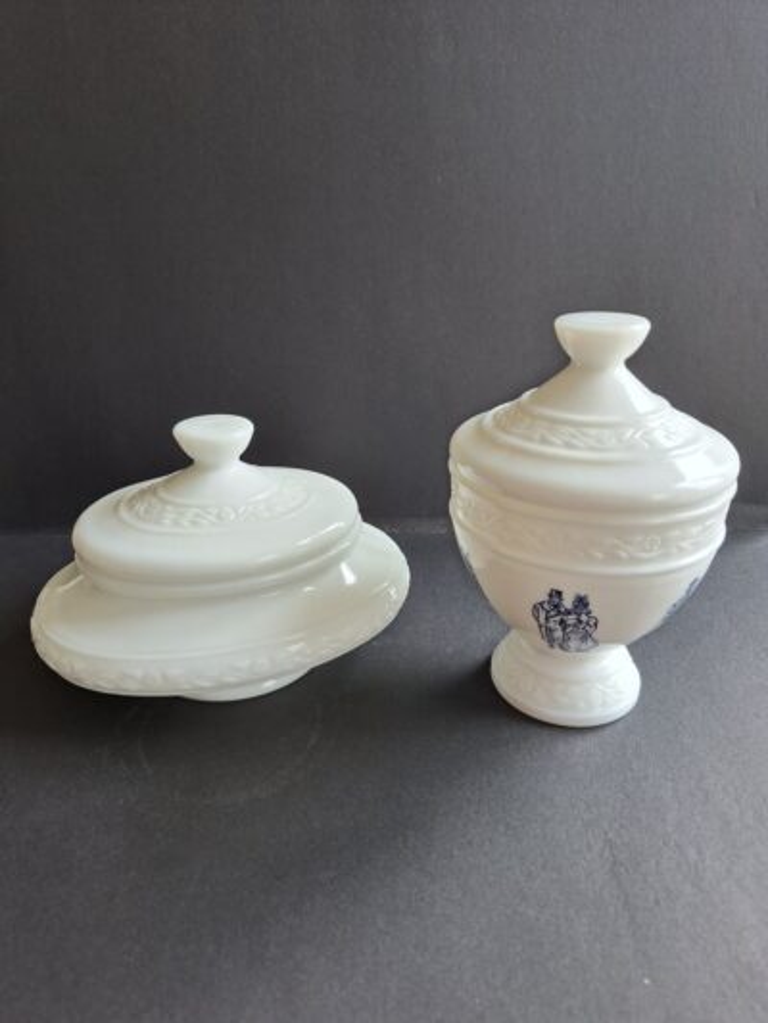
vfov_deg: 73.9
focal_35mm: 23
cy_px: 512
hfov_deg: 58.9
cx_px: 384
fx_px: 680
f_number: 1.8
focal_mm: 5.54
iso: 50
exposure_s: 1/100
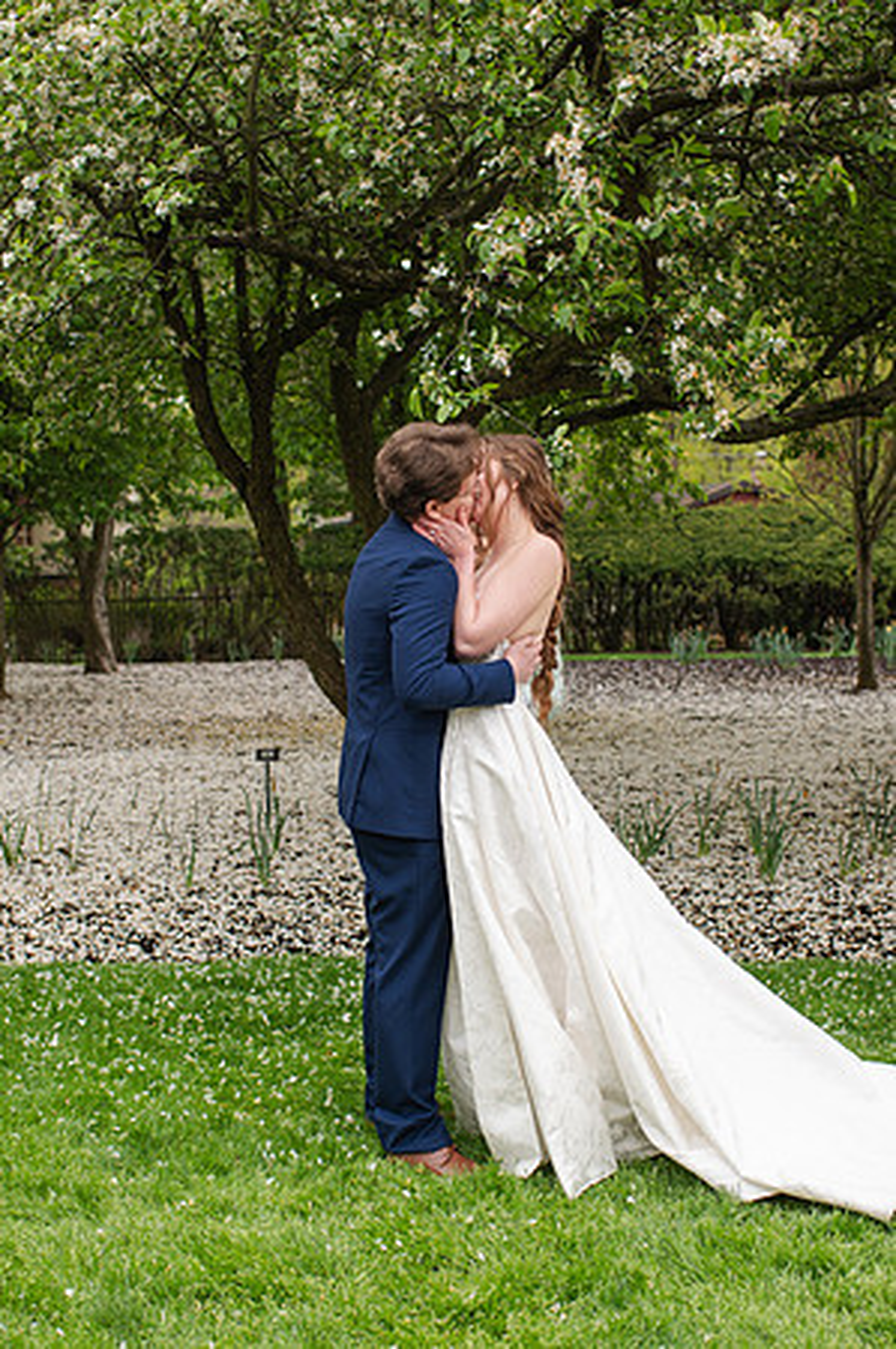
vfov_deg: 37.8
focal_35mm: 53
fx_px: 1967
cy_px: 674
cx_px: 421
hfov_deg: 25.7
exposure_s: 1/640
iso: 160
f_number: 3.2
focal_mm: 35
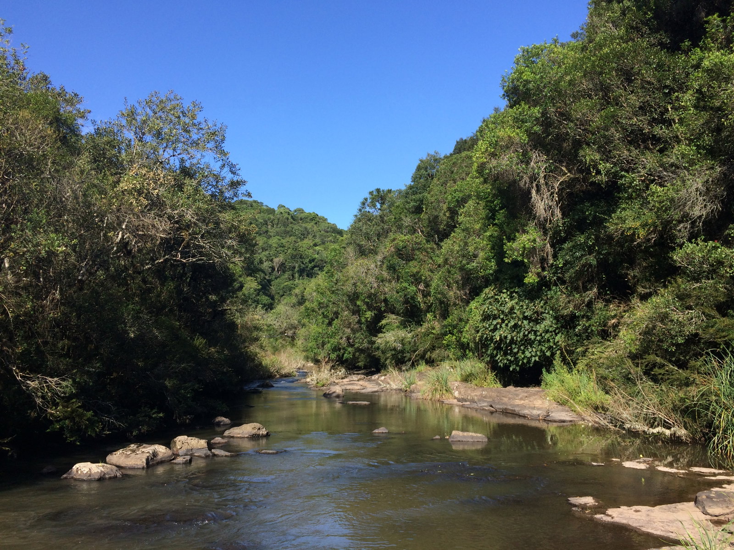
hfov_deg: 61.7
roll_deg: +0.3
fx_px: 615
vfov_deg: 48.2
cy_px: 275
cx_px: 367
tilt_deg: +6.8
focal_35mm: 29
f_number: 2.2
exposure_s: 1/1080
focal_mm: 4.15
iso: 32
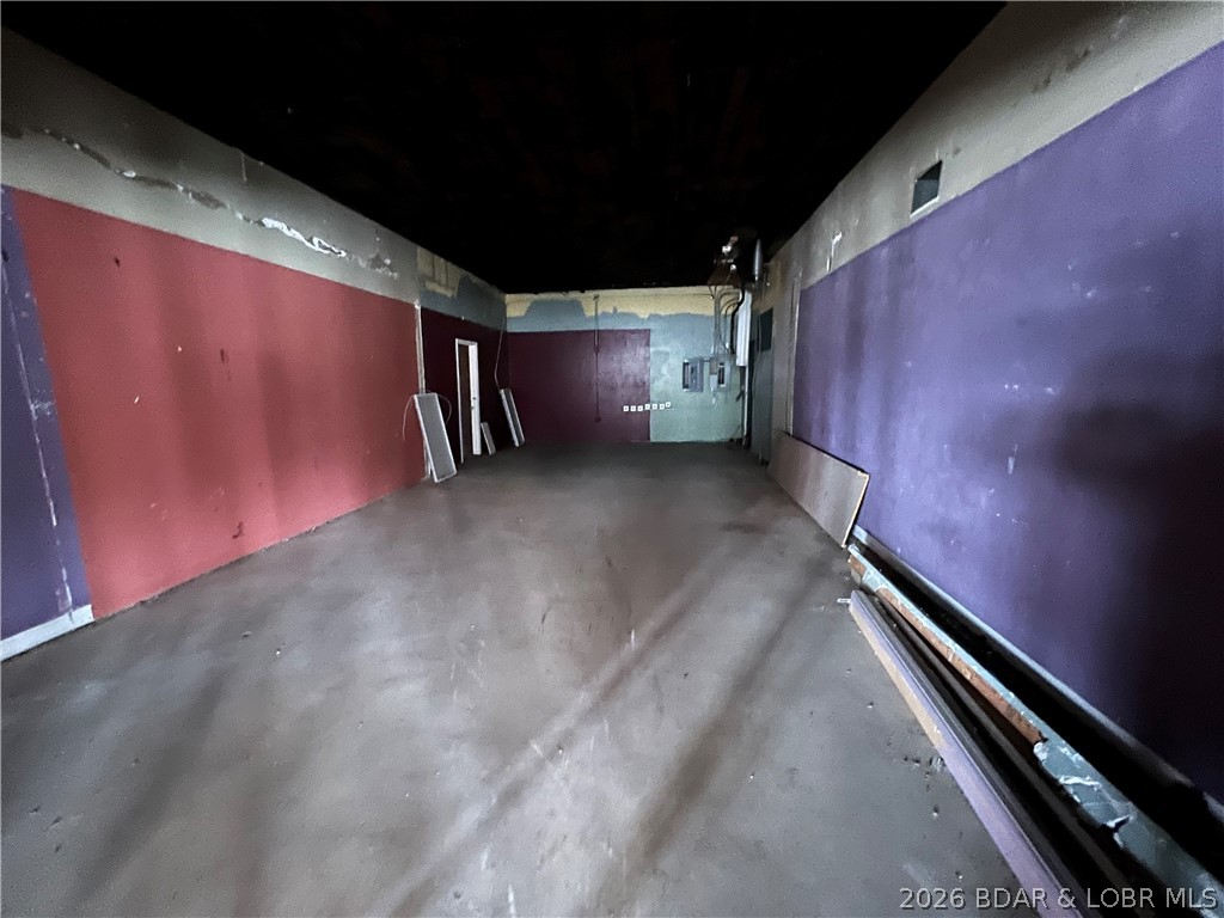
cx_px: 612
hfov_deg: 106.2
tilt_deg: -10.2
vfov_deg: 89.9
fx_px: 460
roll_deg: +0.3
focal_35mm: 13
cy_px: 459
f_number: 1.8
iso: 800
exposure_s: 1/10
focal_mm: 1.57
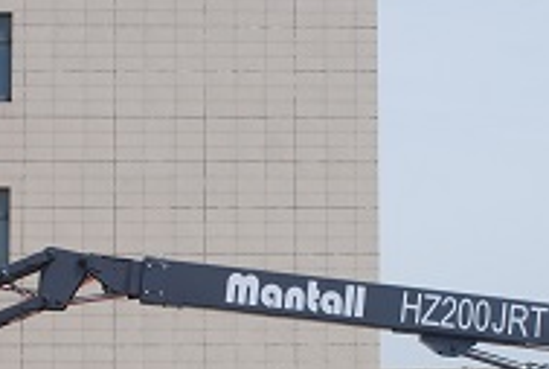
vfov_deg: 12.0
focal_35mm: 114
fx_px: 1743
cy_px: 362
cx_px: 299
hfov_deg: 17.9
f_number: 8
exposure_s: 1/250
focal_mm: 24
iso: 100
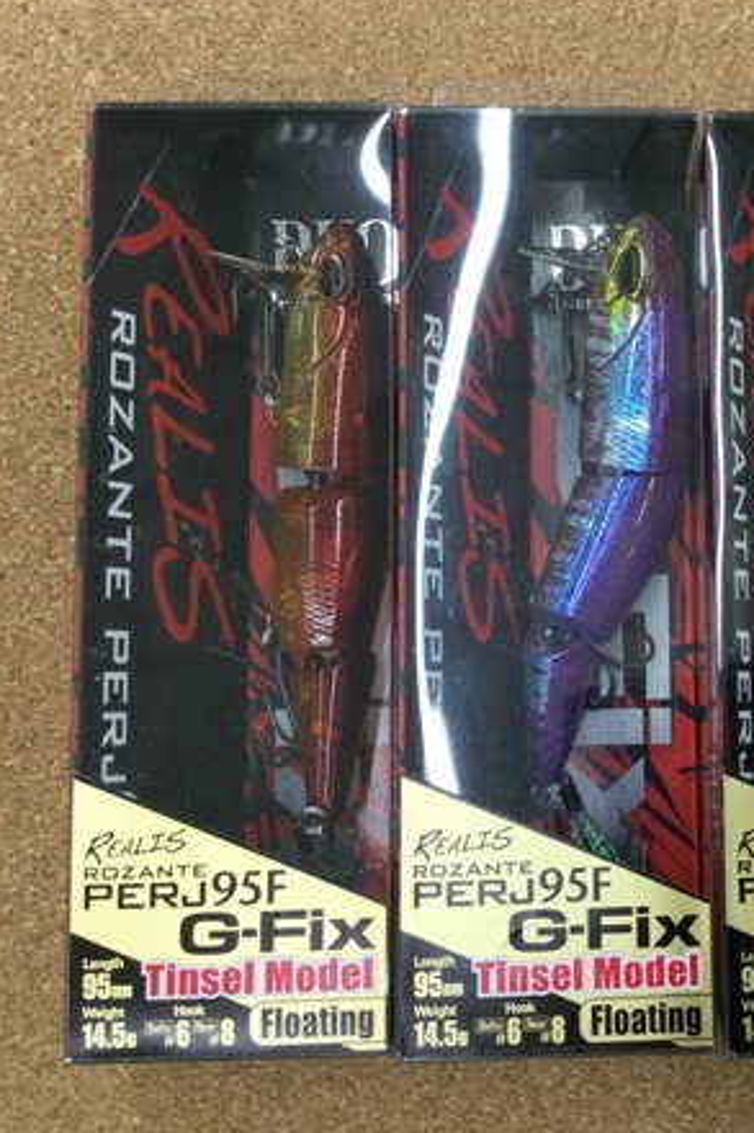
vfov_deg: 44.5
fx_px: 1383
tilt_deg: -83.7
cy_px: 564
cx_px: 661
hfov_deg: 29.4
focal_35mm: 44
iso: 50
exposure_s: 1/30
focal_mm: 3.3
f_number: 2.4
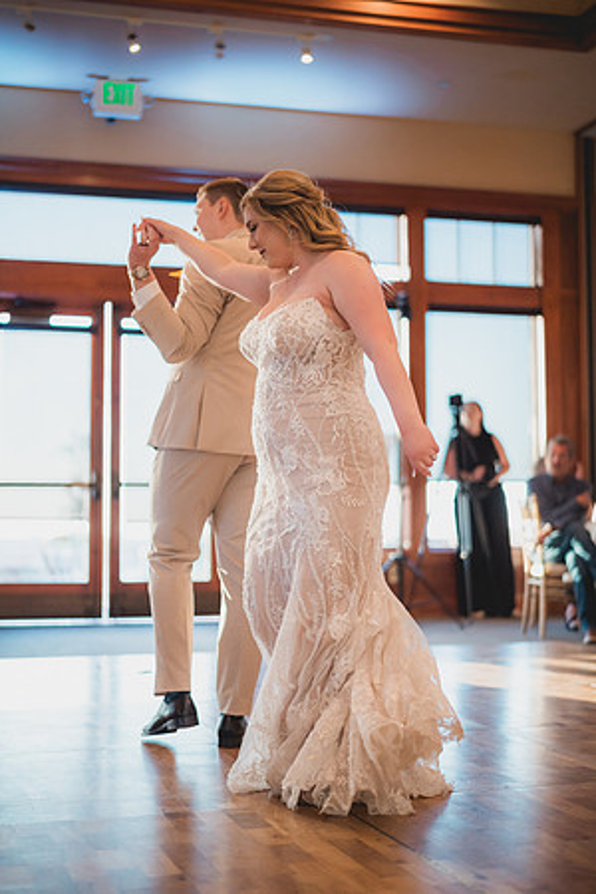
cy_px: 447
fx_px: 1242
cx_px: 298
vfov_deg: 39.6
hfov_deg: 27.0
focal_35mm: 50
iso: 1250
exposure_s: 1/1250
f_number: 1.4
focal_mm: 50
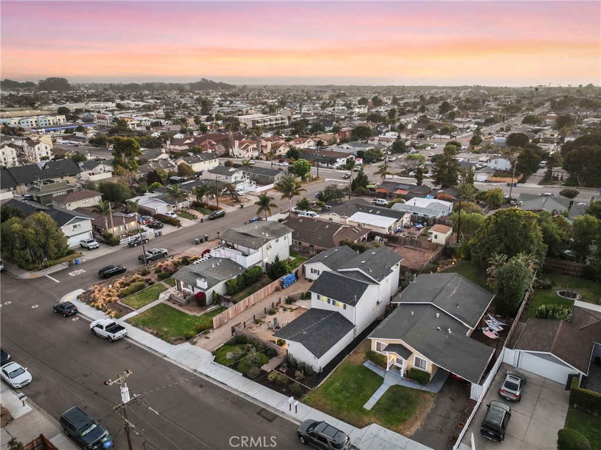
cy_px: 225
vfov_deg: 56.8
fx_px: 416
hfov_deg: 71.6
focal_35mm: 24
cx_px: 300
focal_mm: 12.3
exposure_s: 1/15
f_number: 2.8
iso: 170
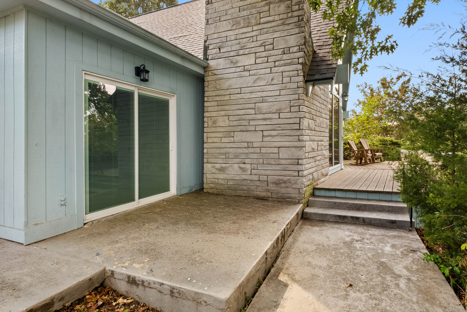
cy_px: 146
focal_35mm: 18
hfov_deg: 89.7
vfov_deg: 67.3
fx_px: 233
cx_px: 259
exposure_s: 1/240
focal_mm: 10.5
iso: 1600
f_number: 8
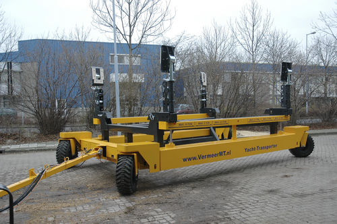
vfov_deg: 36.8
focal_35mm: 36
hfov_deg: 53.2
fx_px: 337
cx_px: 168
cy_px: 112
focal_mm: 24
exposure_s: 1/60
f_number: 4
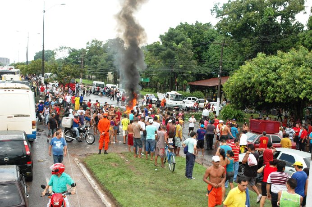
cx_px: 156
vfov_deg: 32.9
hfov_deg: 48.0
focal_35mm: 40
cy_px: 104
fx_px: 351
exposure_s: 1/60
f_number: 9
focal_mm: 27
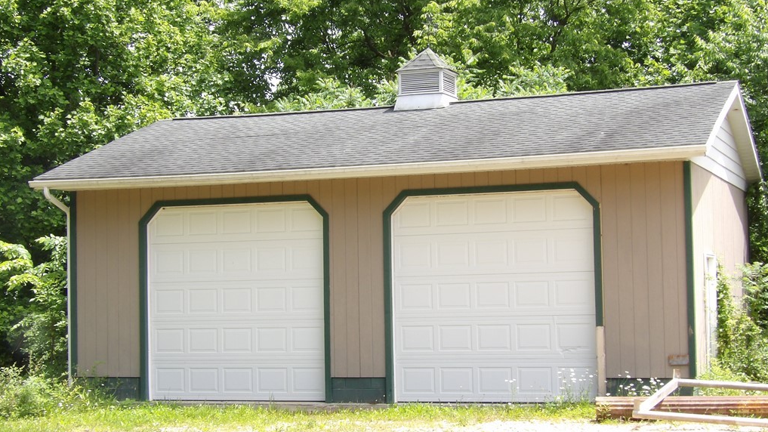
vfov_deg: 17.7
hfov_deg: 31.0
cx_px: 384
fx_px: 1385
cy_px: 221
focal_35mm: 68
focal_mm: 11.1
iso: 100
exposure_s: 1/60
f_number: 8
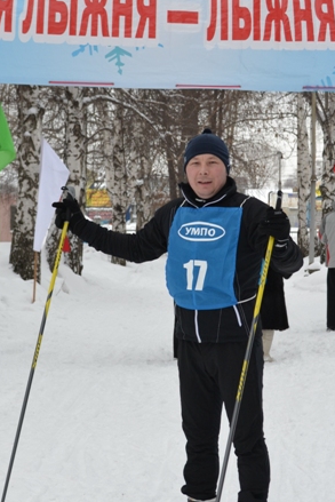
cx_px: 151
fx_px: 1144
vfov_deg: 24.7
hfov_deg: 16.7
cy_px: 278
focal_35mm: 82
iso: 180
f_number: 5.6
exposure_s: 1/125
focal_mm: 30
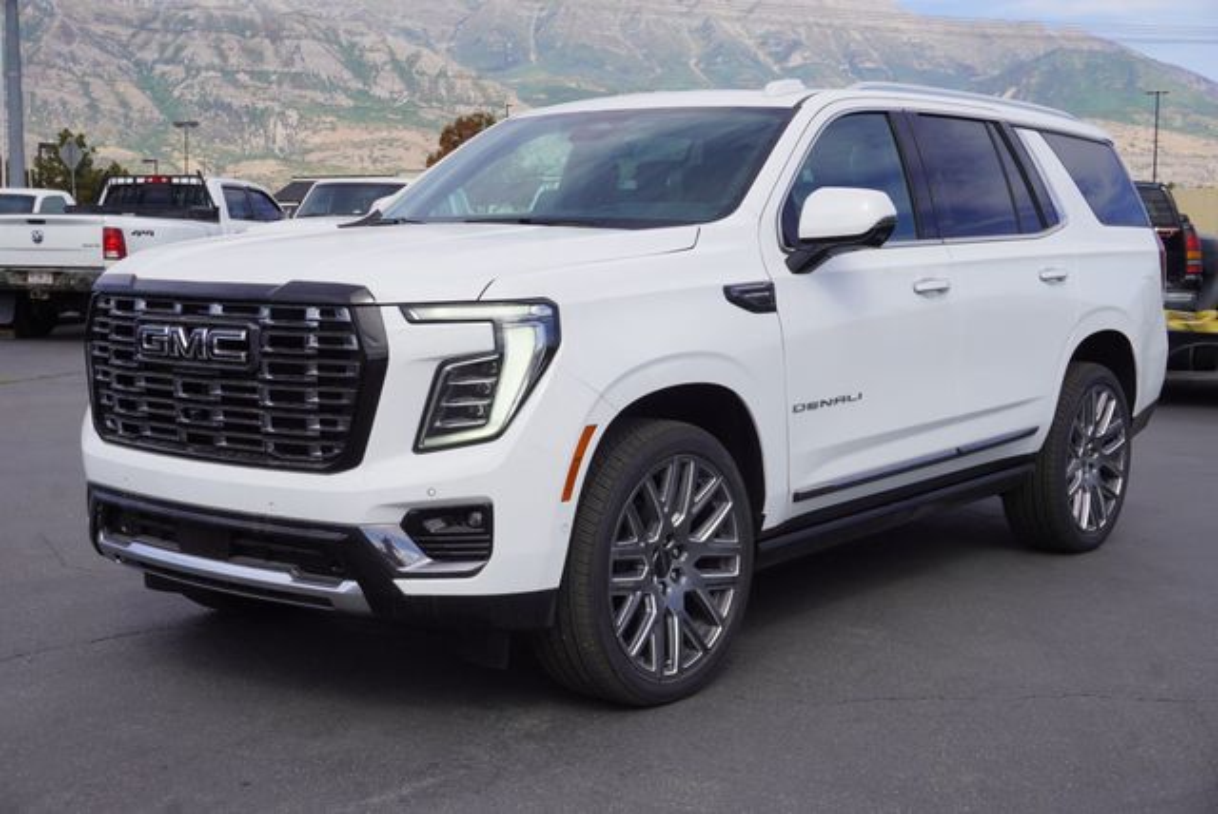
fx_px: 1575
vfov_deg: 29.0
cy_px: 407
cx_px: 609
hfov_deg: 42.3
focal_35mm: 46
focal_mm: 31
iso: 100
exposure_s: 1/125
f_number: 11
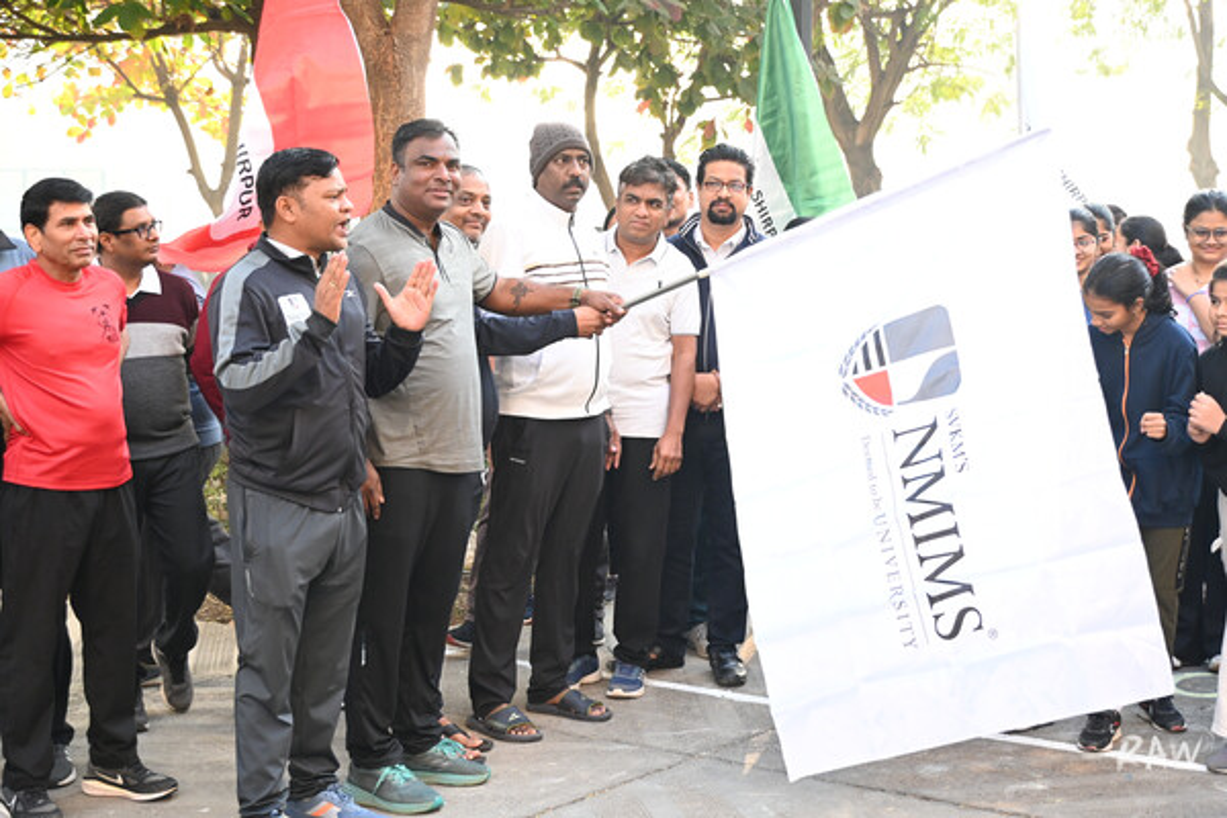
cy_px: 409
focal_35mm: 56
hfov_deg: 35.9
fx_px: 1891
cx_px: 614
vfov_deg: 24.4
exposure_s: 1/320
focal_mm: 37
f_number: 4.2
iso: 1250
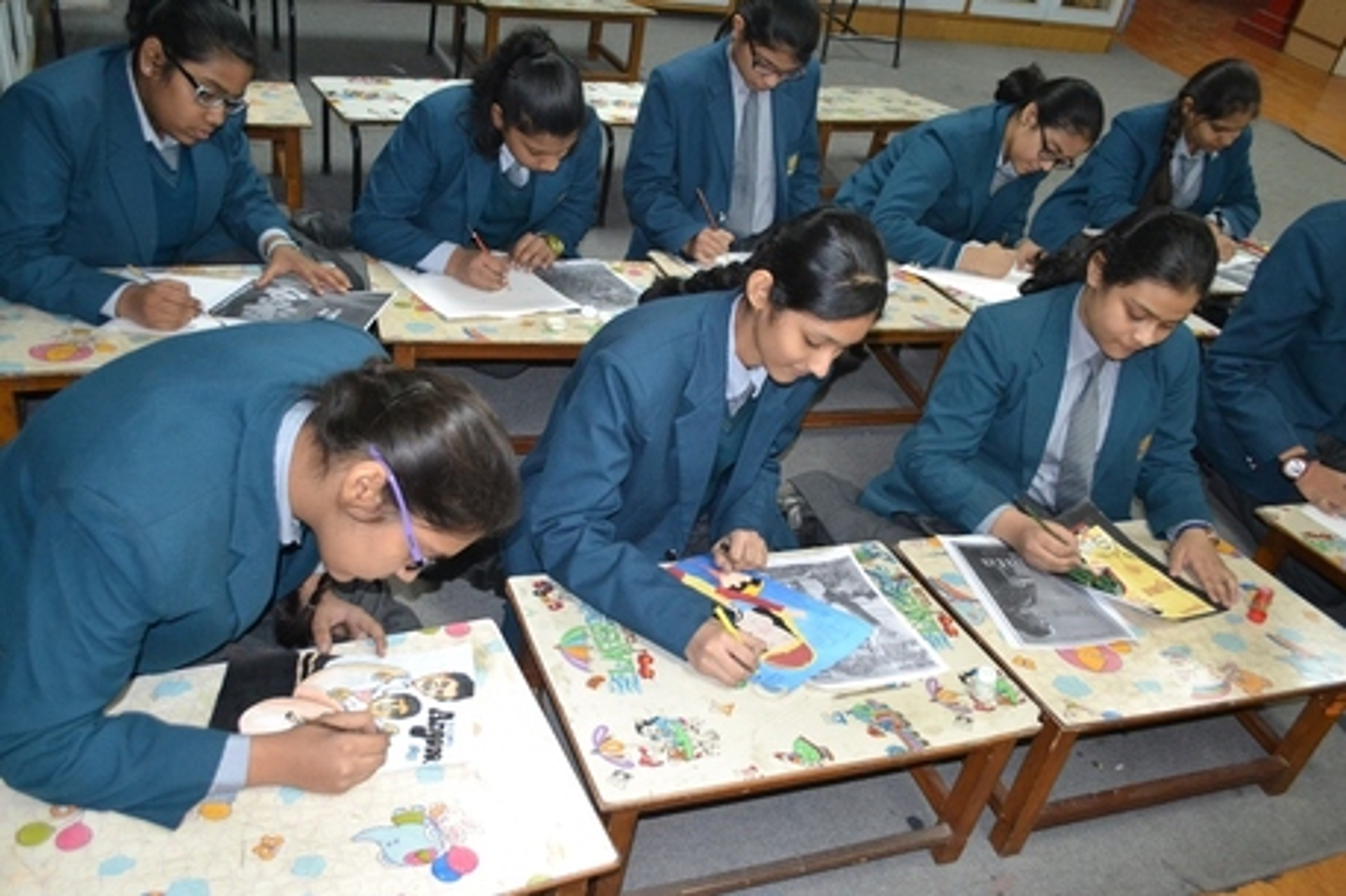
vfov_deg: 43.6
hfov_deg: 61.9
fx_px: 1121
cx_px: 673
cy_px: 448
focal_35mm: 30
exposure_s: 1/60
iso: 1800
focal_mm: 20
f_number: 3.8
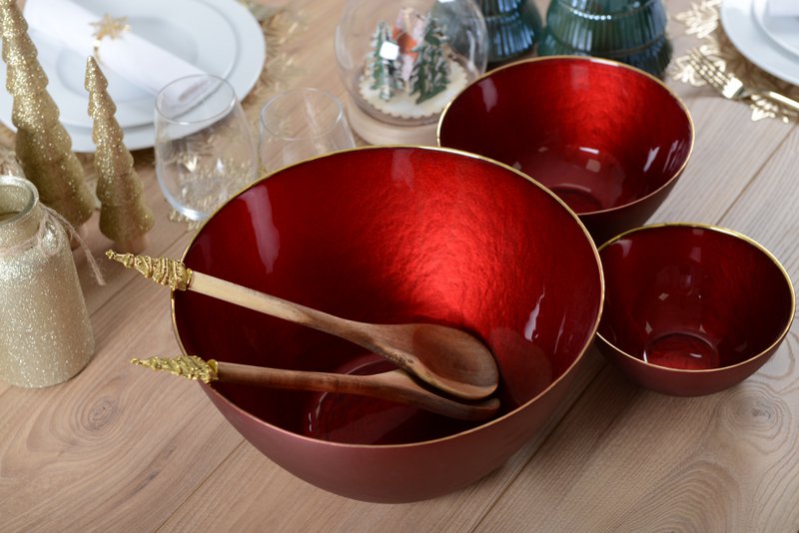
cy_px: 266
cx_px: 400
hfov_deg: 28.8
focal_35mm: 70
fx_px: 1554
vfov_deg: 19.5
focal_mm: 70
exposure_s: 1/200
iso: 200
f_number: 6.3
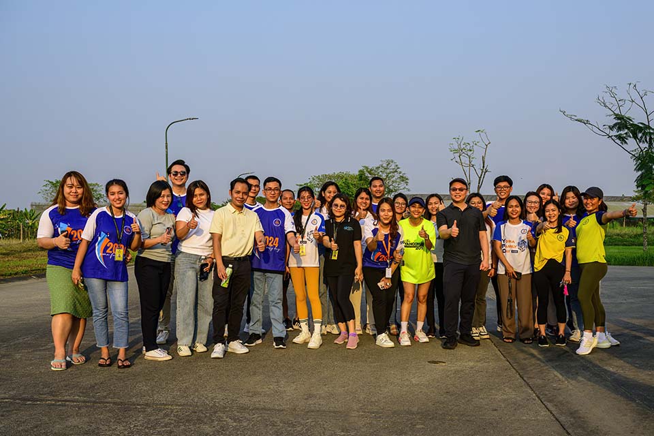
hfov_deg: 58.0
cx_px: 327
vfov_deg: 40.5
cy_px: 218
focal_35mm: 32
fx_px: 590
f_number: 8
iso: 360
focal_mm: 32.5
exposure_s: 1/400
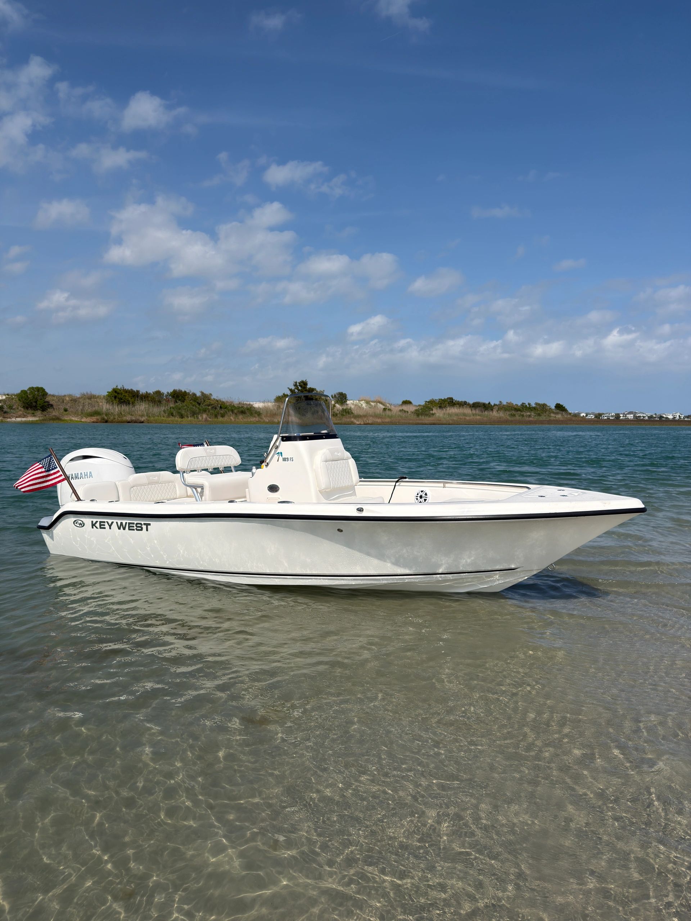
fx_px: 639
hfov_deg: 56.8
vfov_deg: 71.6
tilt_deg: -5.2
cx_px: 346
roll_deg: -1.1
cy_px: 460
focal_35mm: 24
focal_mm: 6.76
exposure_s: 1/8929
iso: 64
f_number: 1.78
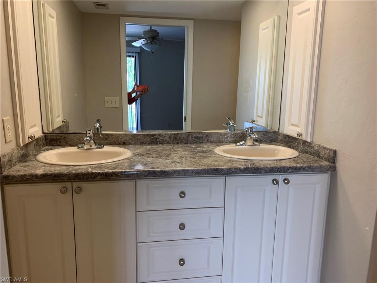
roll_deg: -0.6
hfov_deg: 67.3
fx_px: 283
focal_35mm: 26
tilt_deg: -11.5
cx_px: 188
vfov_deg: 53.1
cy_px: 142
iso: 160
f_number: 1.8
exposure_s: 1/60
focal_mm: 4.25
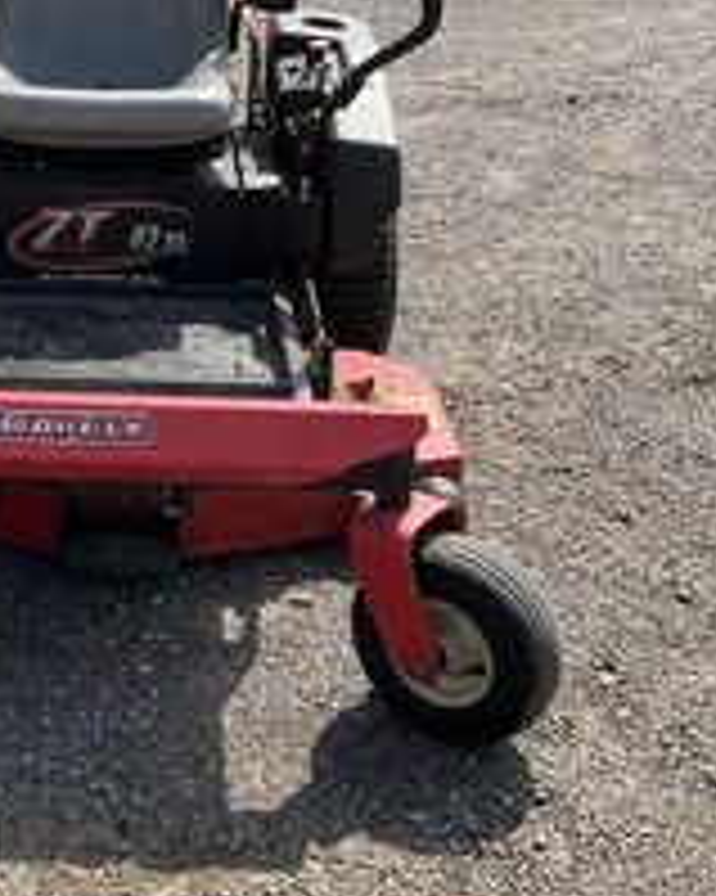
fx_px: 1511
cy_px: 306
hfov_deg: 25.7
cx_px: 50
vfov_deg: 32.8
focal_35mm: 57
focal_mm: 3
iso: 25
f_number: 1.8
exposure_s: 1/1144
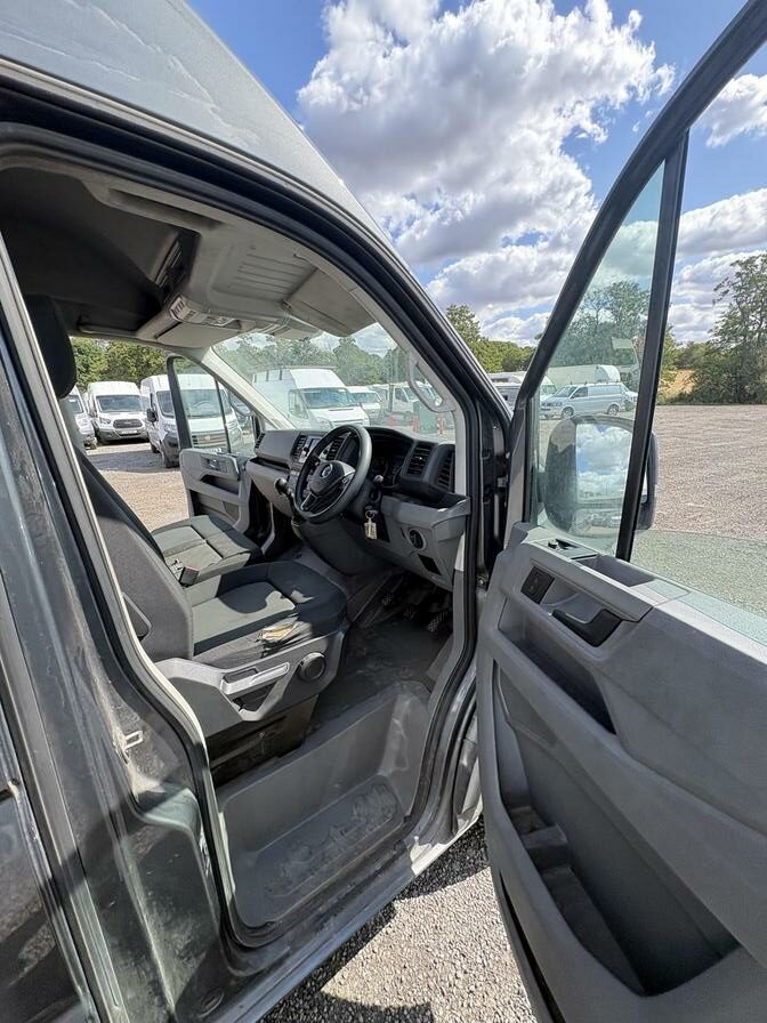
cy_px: 512
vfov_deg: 102.1
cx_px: 384
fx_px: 414
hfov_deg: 85.7
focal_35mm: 14
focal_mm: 2.22
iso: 64
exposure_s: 1/304
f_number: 2.2
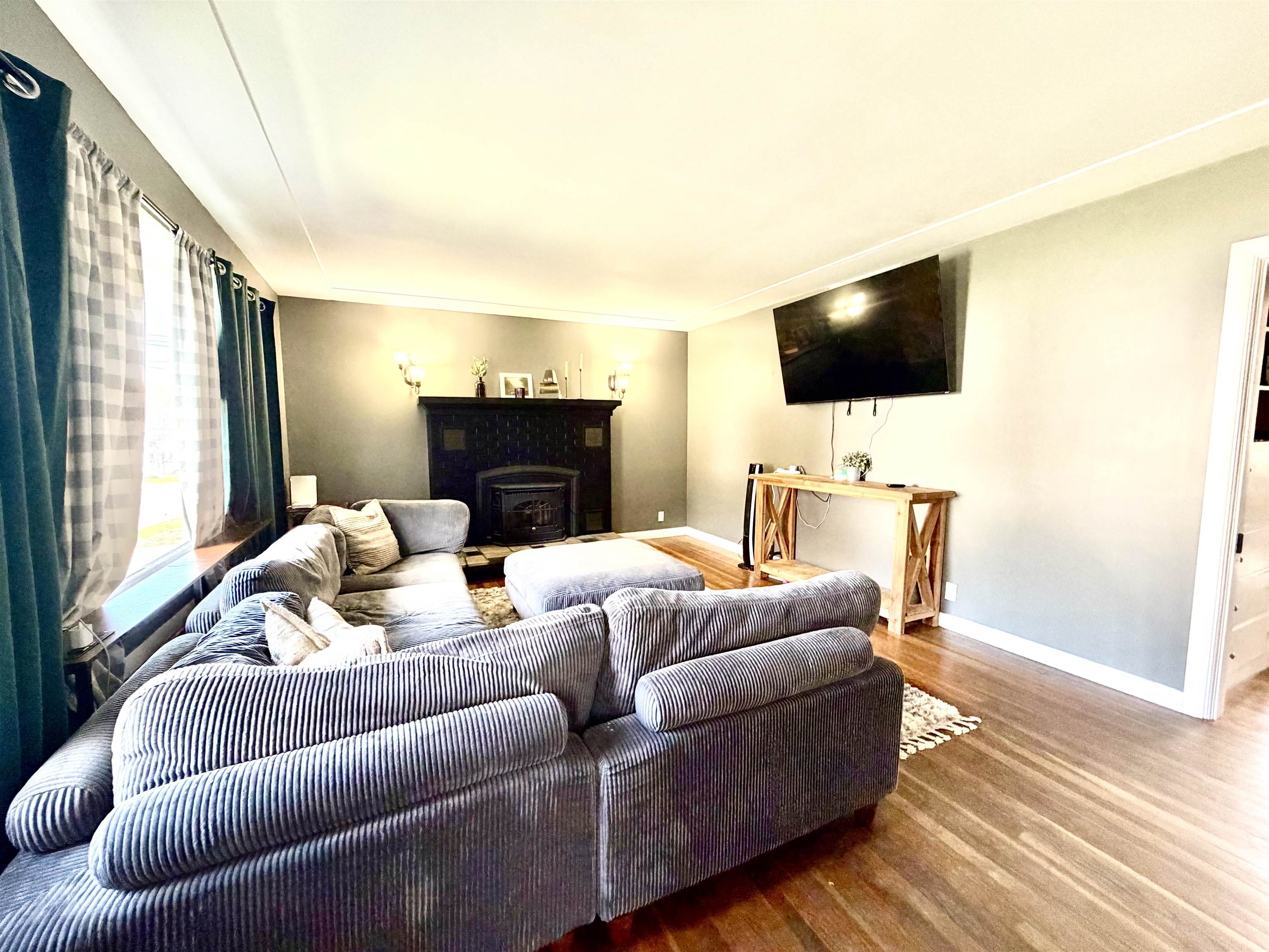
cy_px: 476
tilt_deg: -5.1
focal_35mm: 14
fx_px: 513
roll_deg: +0.7
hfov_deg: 102.1
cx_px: 634
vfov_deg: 85.7
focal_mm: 2.22
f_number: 2.2
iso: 400
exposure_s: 1/60
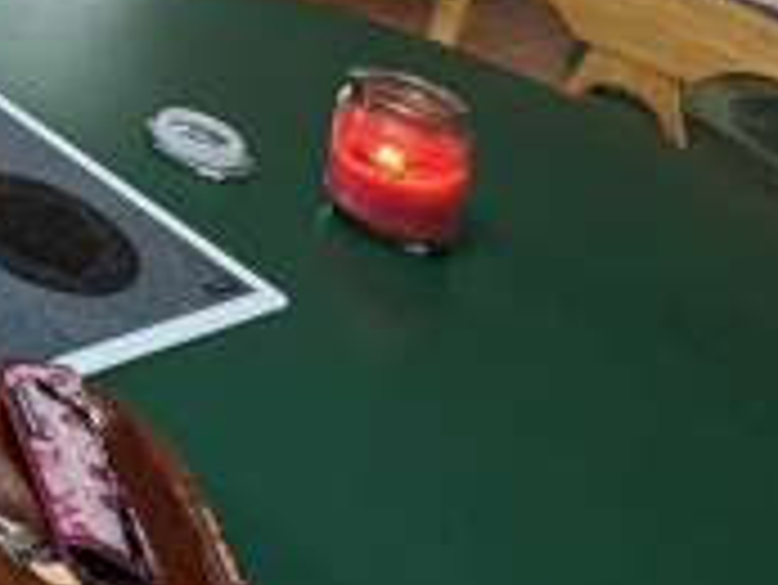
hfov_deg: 22.7
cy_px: -490
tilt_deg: -6.0
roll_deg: -2.4
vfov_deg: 19.5
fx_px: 1215
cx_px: -578
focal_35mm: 54
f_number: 2.2
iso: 200
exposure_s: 1/60
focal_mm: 2.22
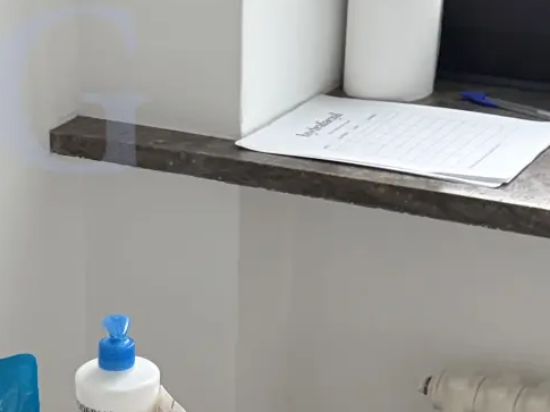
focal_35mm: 103
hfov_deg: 18.5
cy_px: 658
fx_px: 1635
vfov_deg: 13.4
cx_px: -12
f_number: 1.6
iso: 80
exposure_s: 1/137
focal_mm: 5.96
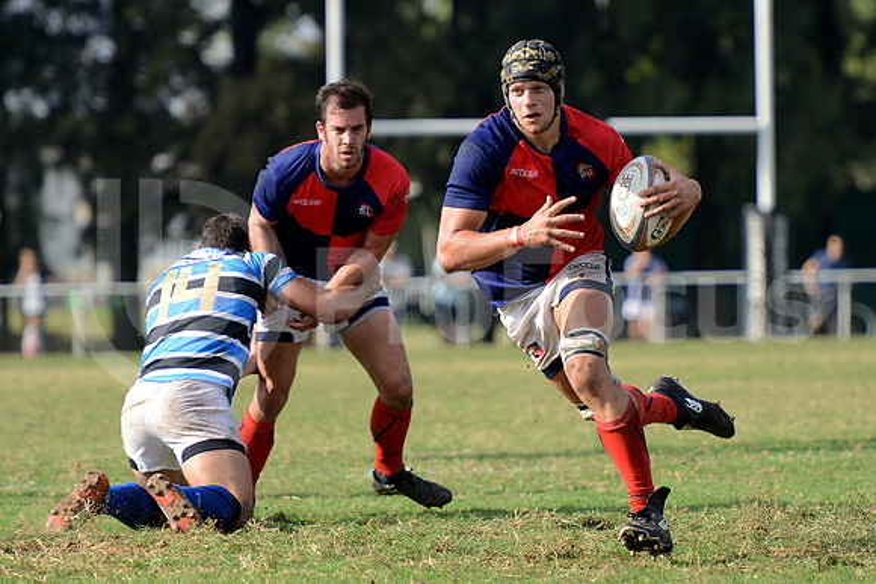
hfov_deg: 7.6
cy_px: 292
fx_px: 6571
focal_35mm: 270
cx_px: 438
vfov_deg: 5.1
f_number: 4
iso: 500
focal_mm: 270
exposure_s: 1/1250
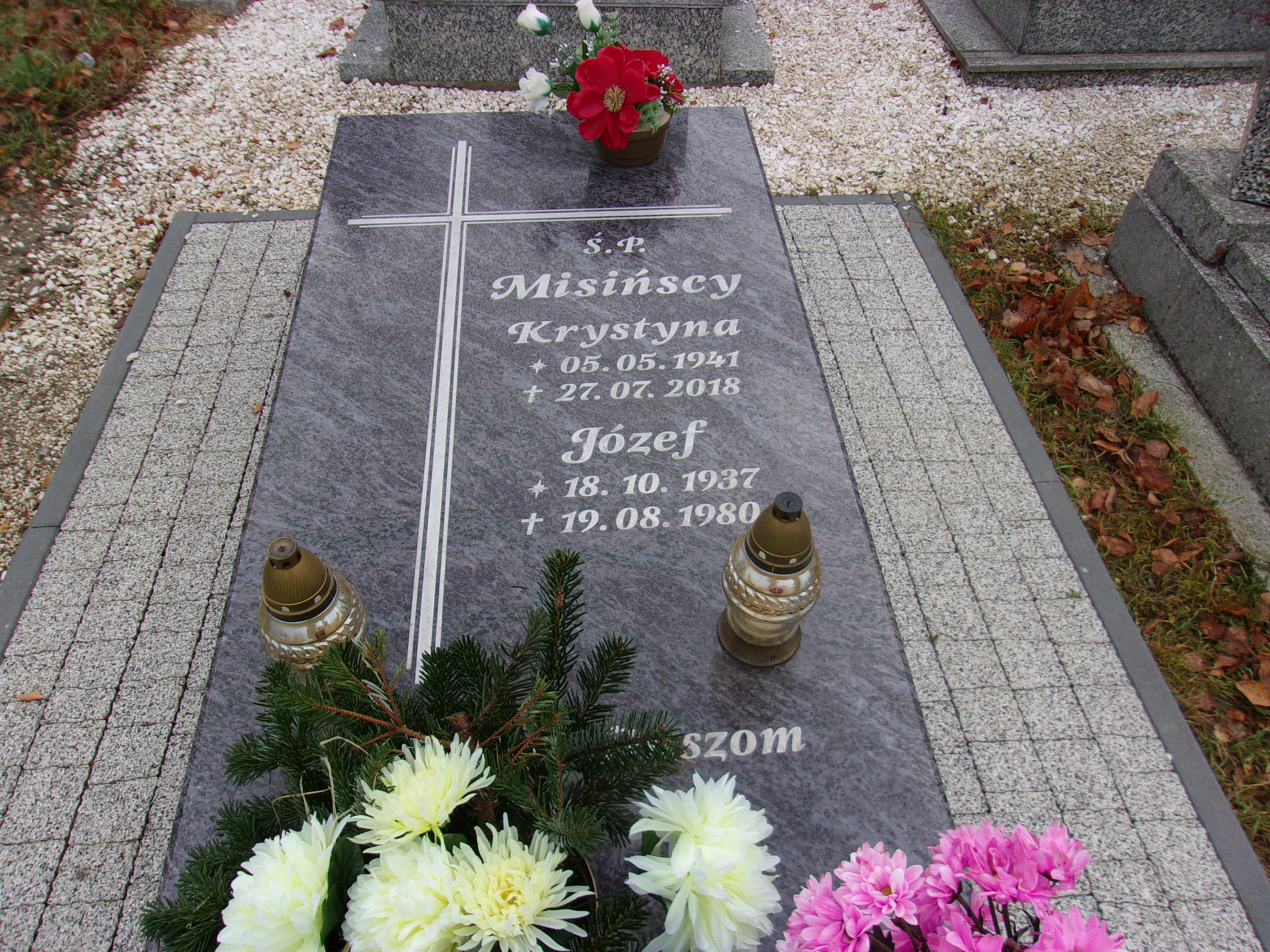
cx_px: 635
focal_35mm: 27
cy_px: 476
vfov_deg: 51.4
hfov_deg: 65.3
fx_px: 991
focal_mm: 4.9
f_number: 3
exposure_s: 1/125
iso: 80
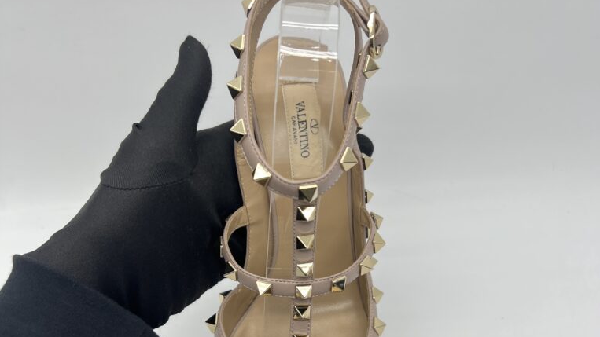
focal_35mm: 38
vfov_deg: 30.8
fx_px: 605
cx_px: 300
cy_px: 240
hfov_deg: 52.8
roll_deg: +0.0
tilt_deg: -43.6
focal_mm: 5.7
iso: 32
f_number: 1.5
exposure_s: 1/102
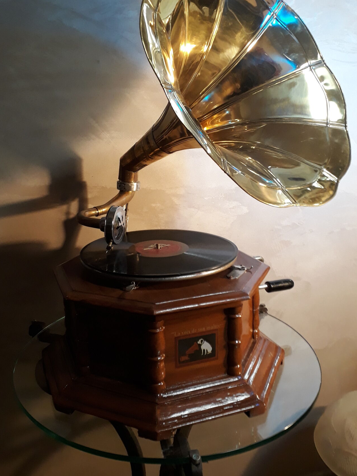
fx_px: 440
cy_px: 200
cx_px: 151
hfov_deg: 44.0
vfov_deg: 56.5
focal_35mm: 32
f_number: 1.9
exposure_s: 1/25
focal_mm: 3.6
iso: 200
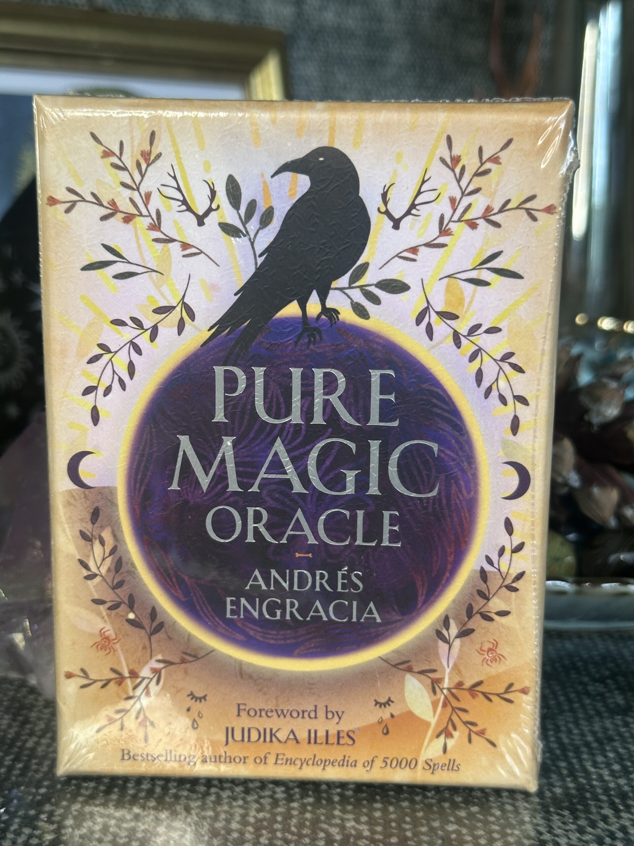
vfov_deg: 39.7
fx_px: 1172
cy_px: 423
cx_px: 317
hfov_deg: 30.3
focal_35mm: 48
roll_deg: -2.4
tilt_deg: -10.5
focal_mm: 6.86
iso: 80
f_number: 1.78
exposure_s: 1/96
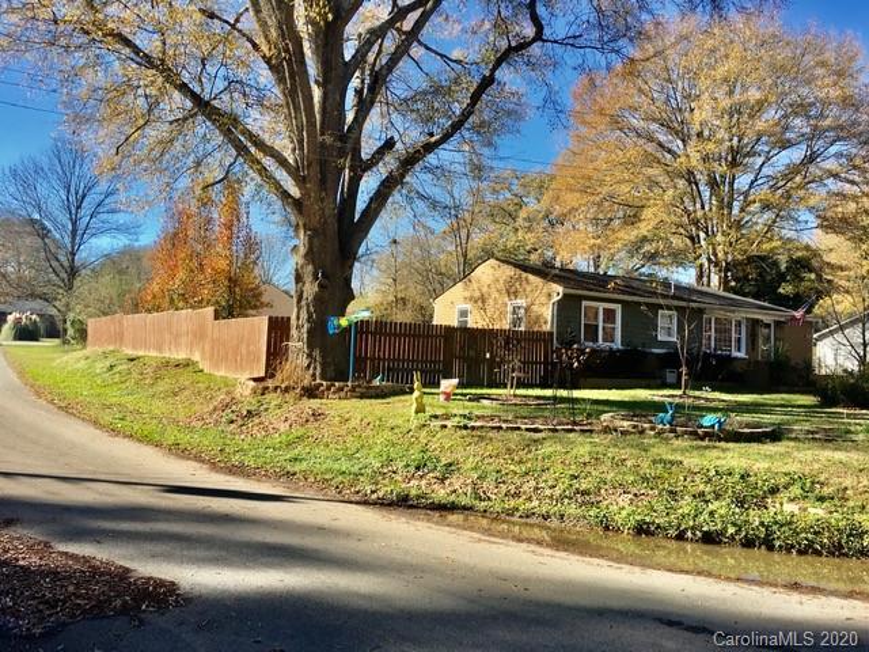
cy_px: 326
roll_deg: -1.7
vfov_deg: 48.2
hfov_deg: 61.7
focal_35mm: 29
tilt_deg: +3.8
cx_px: 434
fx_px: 728
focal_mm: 4.15
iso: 25
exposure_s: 1/674
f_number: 2.2
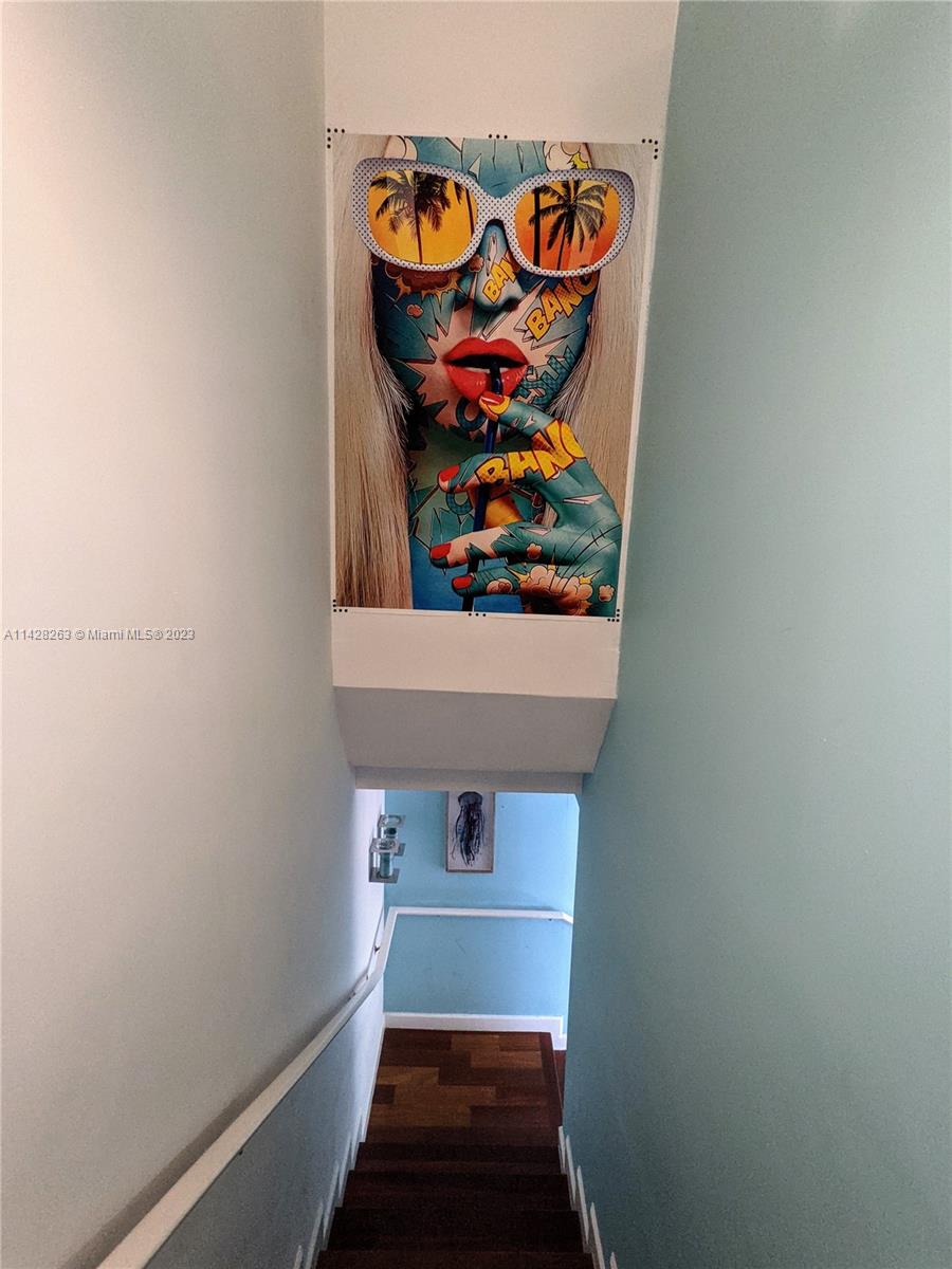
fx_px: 587
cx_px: 476
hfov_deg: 78.1
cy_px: 634
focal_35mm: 16
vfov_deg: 94.5
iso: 655
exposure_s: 1/60
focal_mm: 2.22
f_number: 2.2
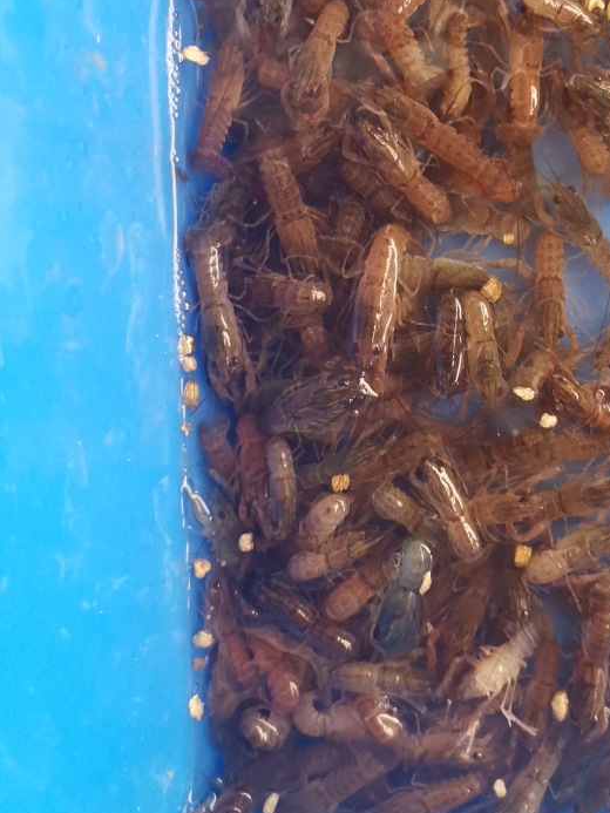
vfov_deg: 45.8
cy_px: 246
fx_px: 940
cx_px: 431
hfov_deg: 35.4
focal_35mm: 40
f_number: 1.8
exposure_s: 1/40
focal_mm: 5.5
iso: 400
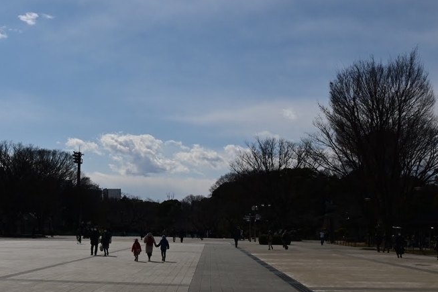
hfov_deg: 34.1
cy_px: 149
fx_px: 704
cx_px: 133
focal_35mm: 58
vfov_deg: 23.4
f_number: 11
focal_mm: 21
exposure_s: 1/2000
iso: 320
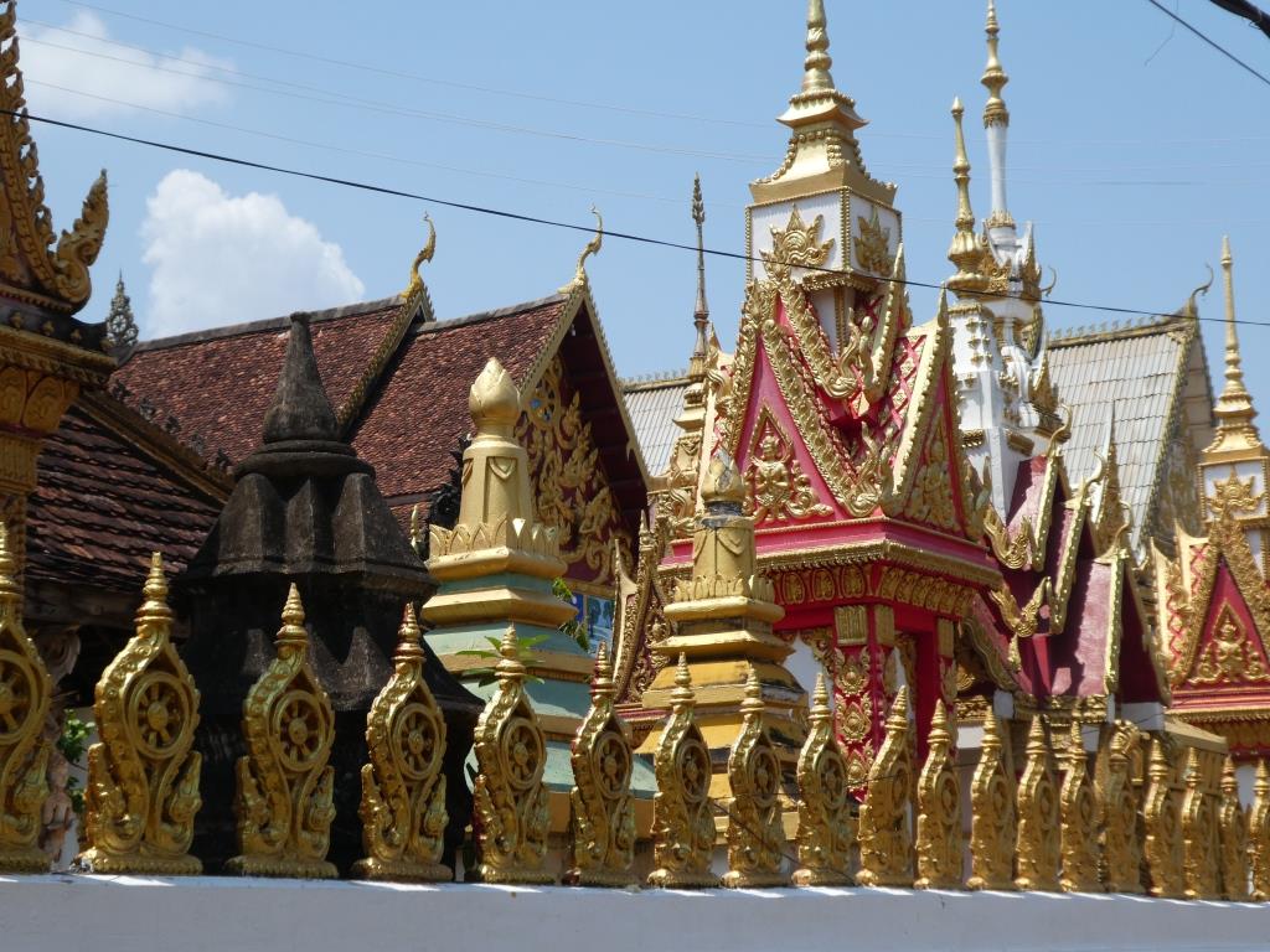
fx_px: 2385
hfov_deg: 29.8
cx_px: 635
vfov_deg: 22.6
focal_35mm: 65
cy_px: 476
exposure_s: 1/500
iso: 80
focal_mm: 11.7
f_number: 4.4
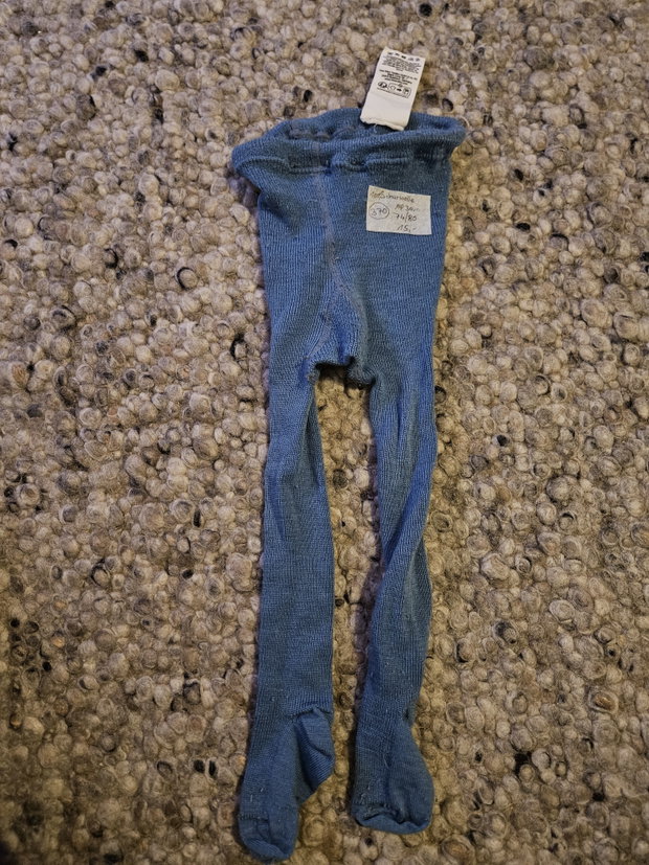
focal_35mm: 23
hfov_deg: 58.9
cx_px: 324
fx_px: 575
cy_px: 432
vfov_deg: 73.9
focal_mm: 5.4
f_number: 1.8
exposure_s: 1/25
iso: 1250
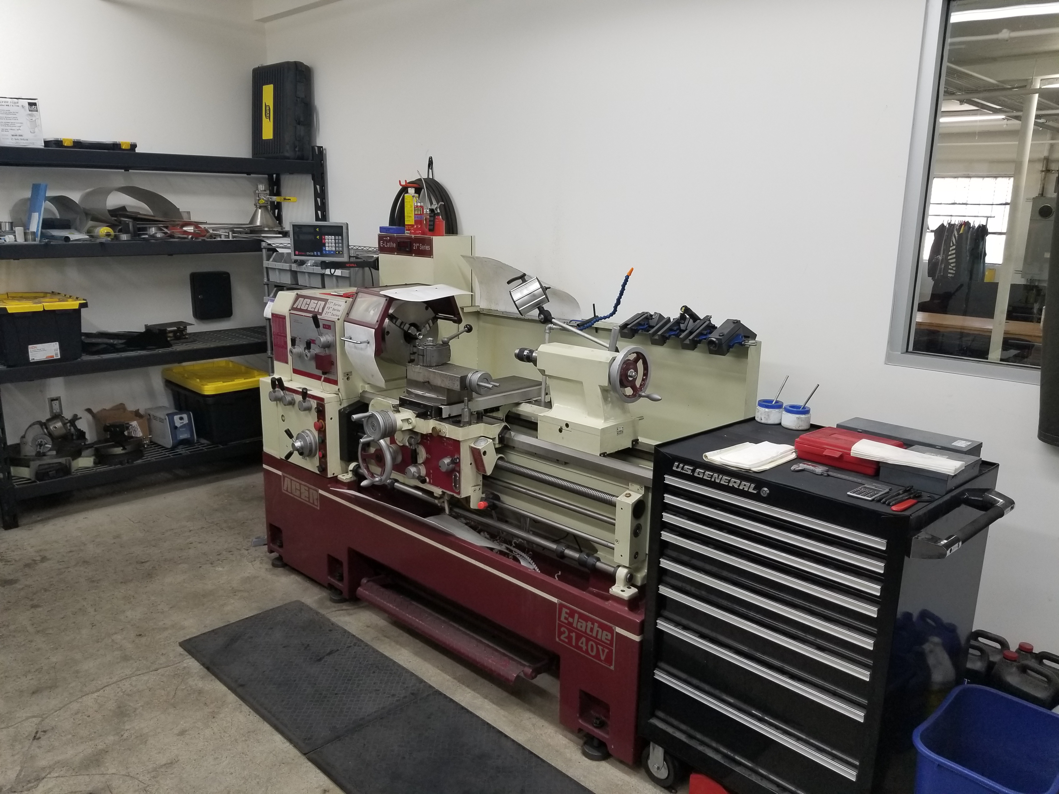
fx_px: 795
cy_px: 397
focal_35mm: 26
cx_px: 530
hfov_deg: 67.3
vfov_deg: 53.1
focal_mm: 4.25
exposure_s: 1/60
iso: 100
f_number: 1.7
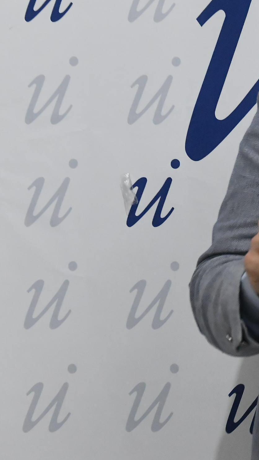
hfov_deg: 8.2
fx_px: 1710
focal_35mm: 140
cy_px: 128
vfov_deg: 15.3
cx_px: 531
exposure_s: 1/320
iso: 2500
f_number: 4
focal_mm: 48
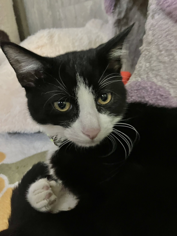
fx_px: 191
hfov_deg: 49.7
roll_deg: +8.2
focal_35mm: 28
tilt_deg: -18.9
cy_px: 118
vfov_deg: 63.4
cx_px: 88
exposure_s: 1/15
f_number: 1.8
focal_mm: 3.99
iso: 800
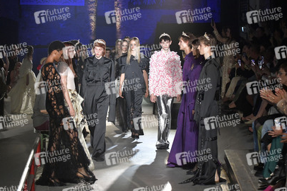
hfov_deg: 17.1
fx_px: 956
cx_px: 133
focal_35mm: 120
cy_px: 104
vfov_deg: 11.4
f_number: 5.6
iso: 5000
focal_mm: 90
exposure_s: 1/400
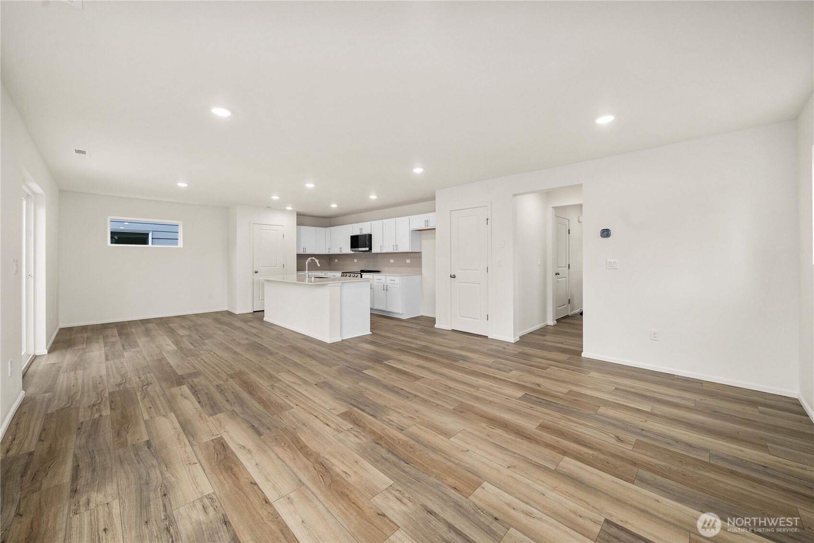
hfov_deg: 108.3
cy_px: 272
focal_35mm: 13
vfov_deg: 85.5
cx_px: 407
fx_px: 294
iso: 100
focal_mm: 13
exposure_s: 1/60
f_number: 7.1
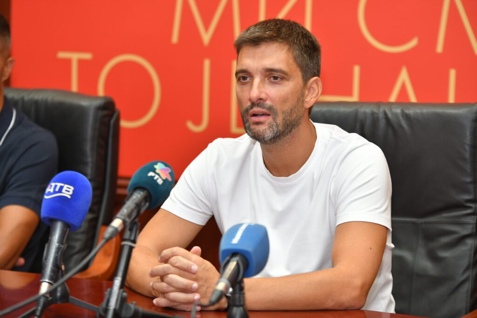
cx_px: 238
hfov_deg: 14.7
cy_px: 159
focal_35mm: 140
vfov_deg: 9.8
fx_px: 1855
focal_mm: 140
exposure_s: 1/160
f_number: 4
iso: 1000
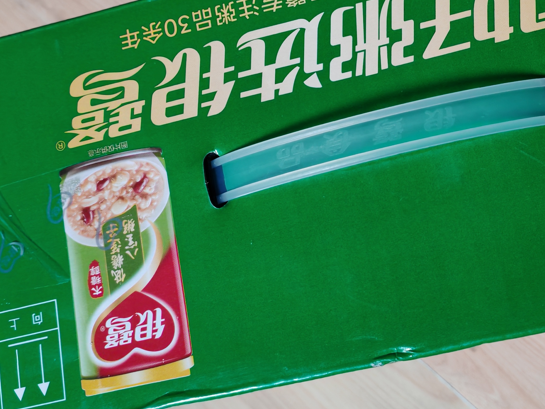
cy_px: 101
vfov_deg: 26.7
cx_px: 439
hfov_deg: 34.4
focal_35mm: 54
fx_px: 850
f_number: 1.95
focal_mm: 5.52
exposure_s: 1/100
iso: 500
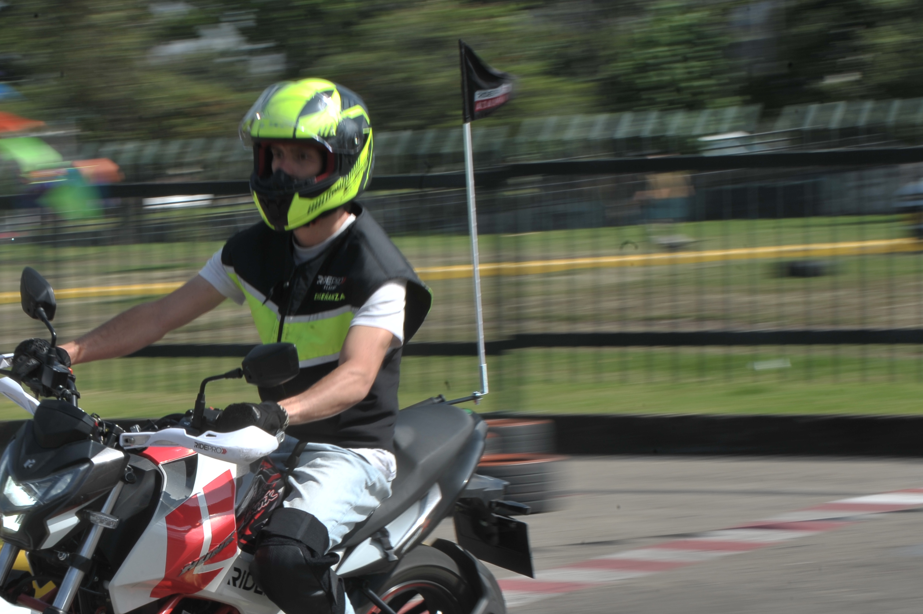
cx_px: 293
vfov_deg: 9.4
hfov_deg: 14.0
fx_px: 3741
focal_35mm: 146
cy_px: 449
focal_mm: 92
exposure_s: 1/50
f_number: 22
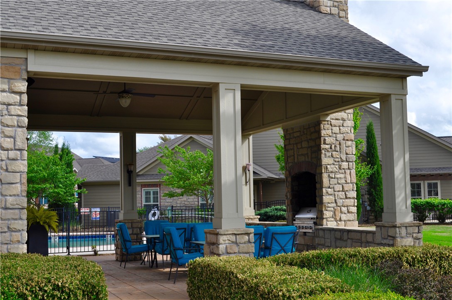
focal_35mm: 45
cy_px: 150
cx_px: 226
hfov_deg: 43.7
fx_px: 564
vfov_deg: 29.8
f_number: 8
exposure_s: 1/250
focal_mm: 30
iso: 200
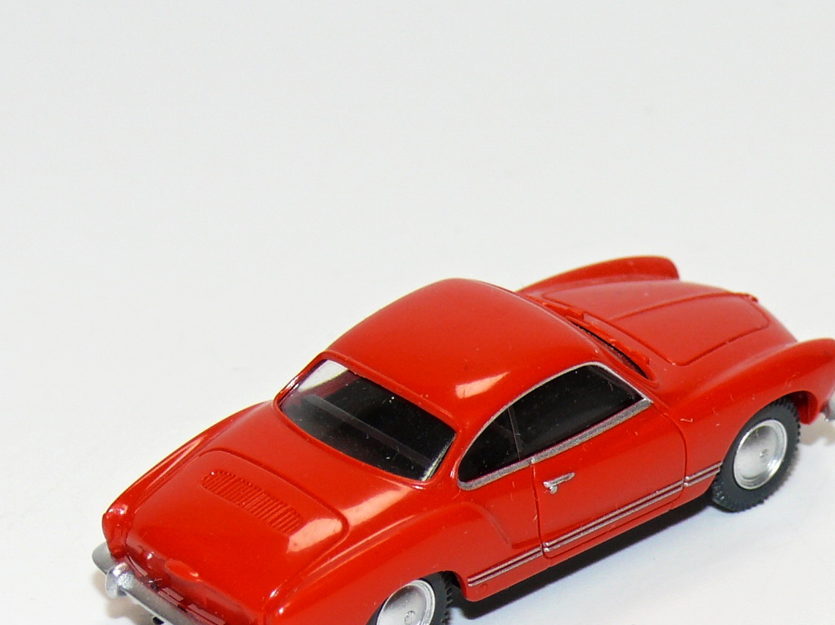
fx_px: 4871
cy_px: 401
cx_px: 482
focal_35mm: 202
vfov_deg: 7.3
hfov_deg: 9.8
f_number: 4
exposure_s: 1/30
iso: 100
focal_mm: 17.2
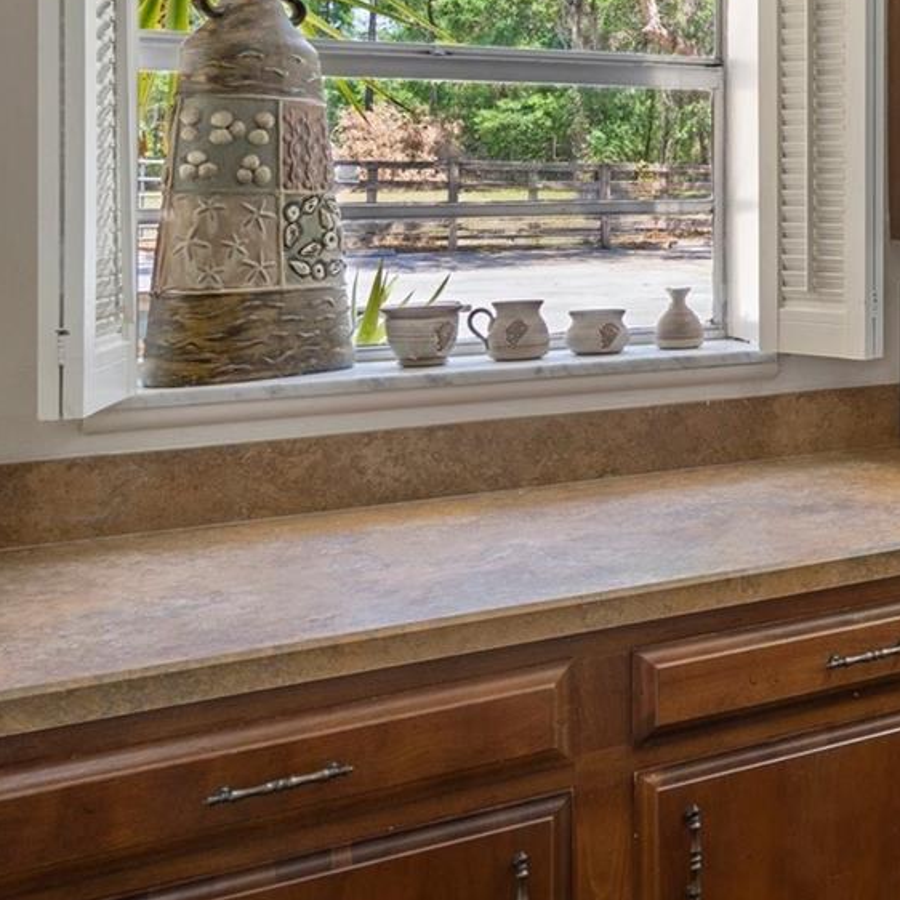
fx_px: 1353
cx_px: 1198
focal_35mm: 46
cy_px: 216
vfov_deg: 35.9
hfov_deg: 29.1
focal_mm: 19
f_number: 9
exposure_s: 1/2.5
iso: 320
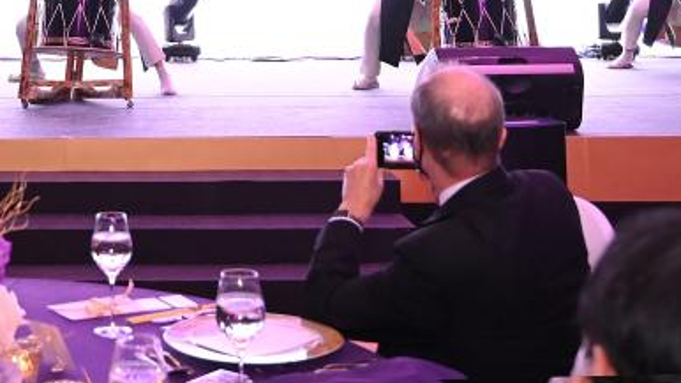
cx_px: 104
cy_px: -200
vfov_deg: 14.5
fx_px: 1397
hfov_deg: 26.7
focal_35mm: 77
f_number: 4
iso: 5000
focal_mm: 28.5
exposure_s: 1/160
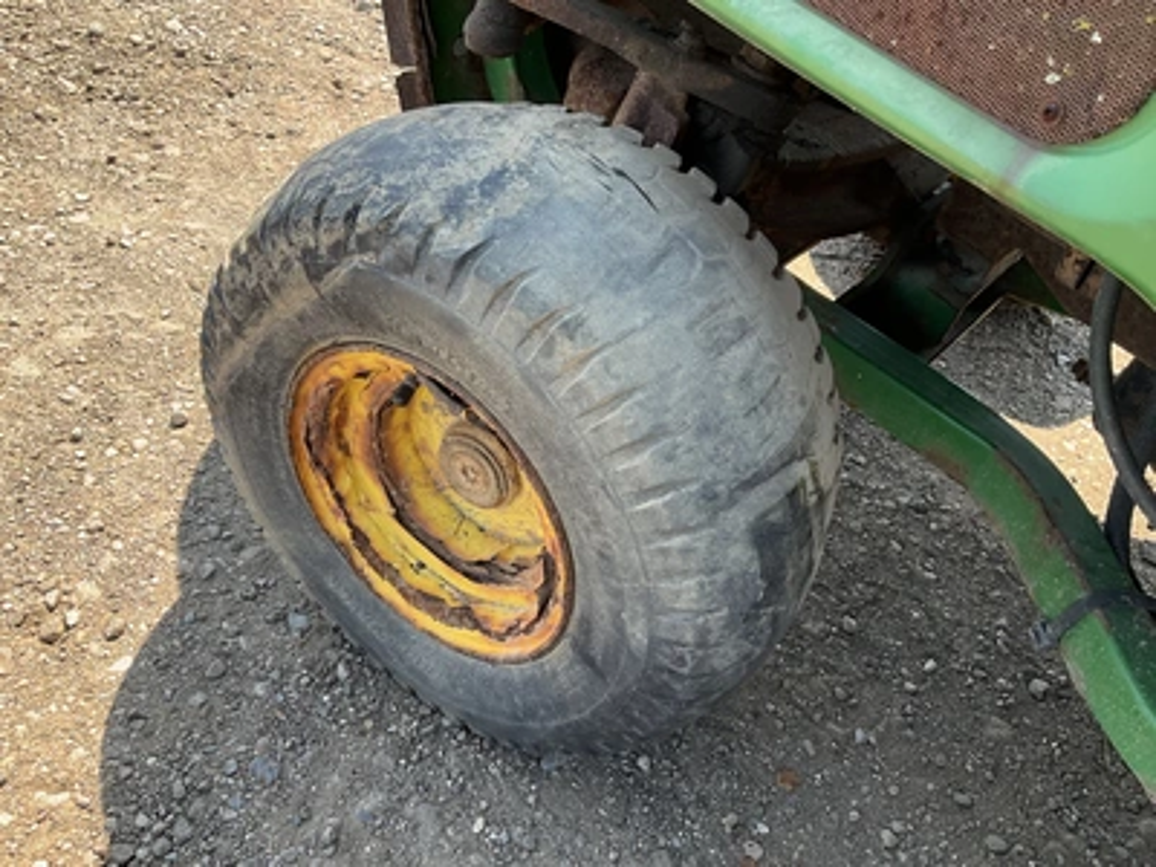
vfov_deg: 48.2
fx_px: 968
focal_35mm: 29
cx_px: 578
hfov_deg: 61.7
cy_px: 434
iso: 25
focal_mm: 3
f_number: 1.8
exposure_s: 1/265
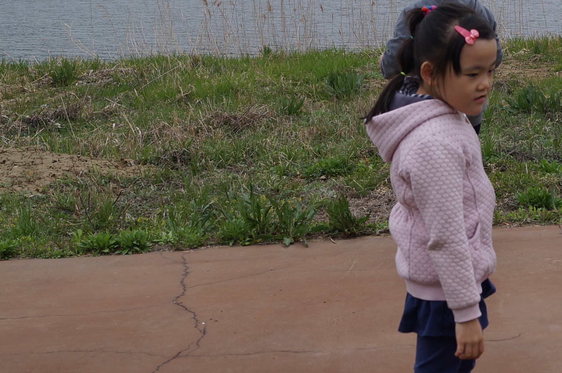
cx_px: 504
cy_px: 184
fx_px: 1341
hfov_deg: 23.1
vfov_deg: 15.8
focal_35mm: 86
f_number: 5.6
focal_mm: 22
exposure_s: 1/125
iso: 100
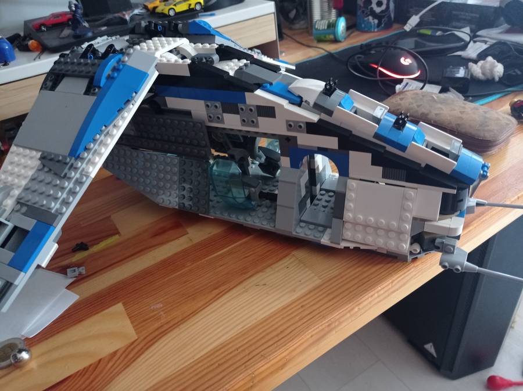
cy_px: 196
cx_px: 262
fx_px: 423
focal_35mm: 28
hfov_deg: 63.5
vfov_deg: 49.7
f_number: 1.79
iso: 775
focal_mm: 4.74
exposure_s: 1/25
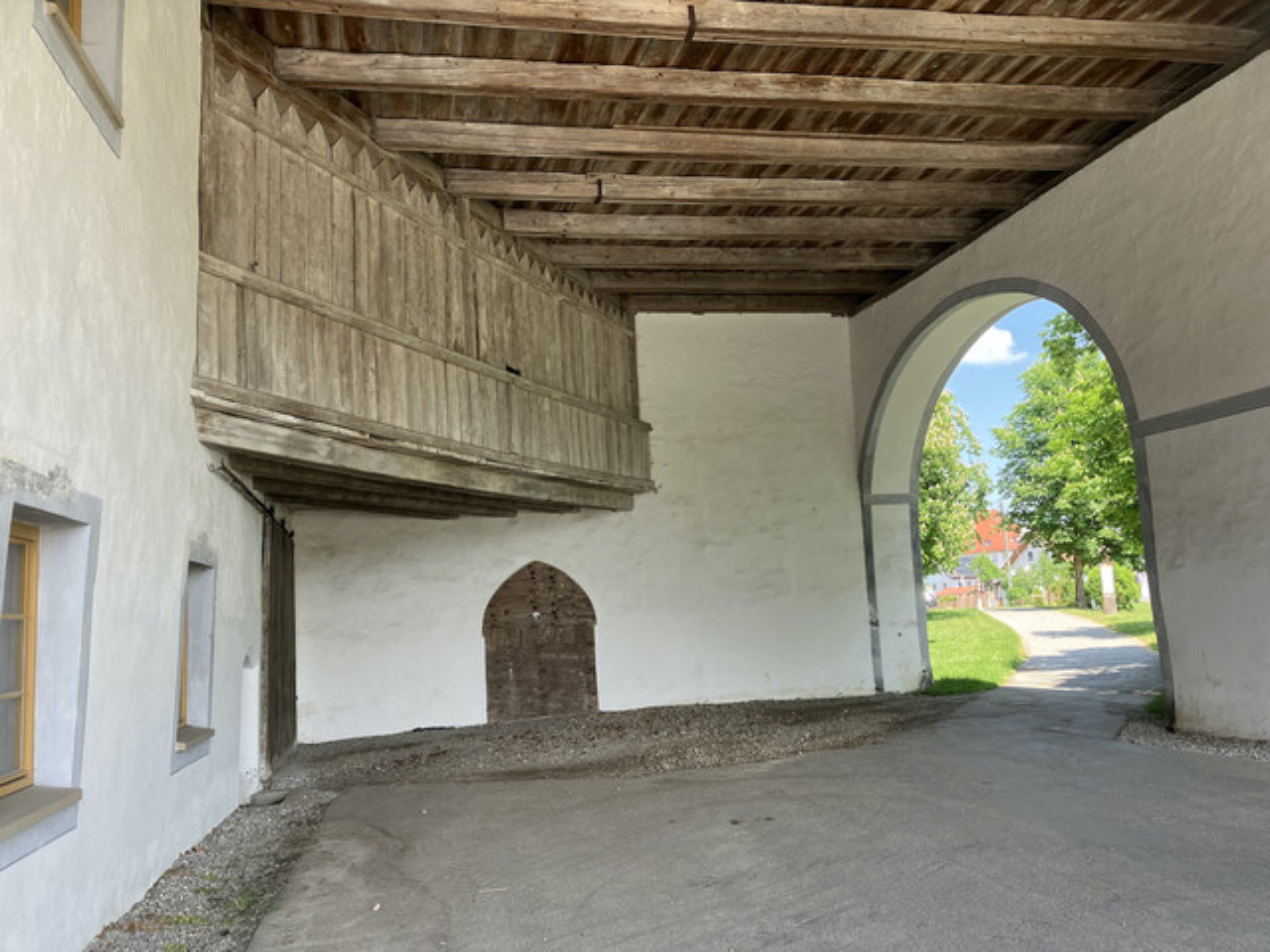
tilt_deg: +7.7
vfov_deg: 49.7
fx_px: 1027
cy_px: 476
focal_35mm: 28
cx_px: 635
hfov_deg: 63.4
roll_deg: +2.6
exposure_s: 1/207
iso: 32
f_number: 1.8
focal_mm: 3.99
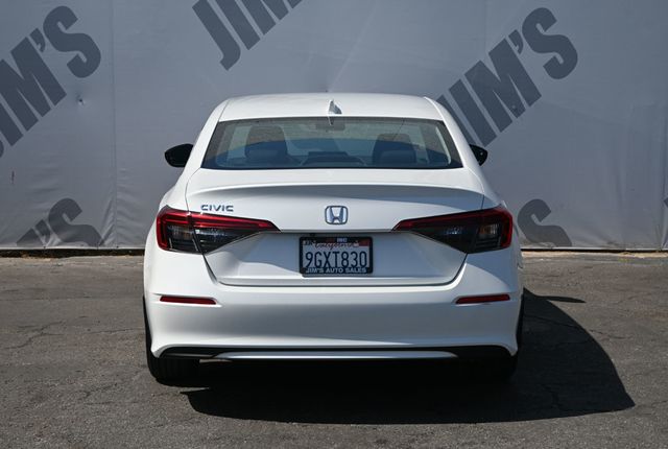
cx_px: 334
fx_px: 1172
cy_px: 224
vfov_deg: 21.7
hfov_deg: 31.8
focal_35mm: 63
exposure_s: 1/320
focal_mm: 42
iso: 100
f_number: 6.3
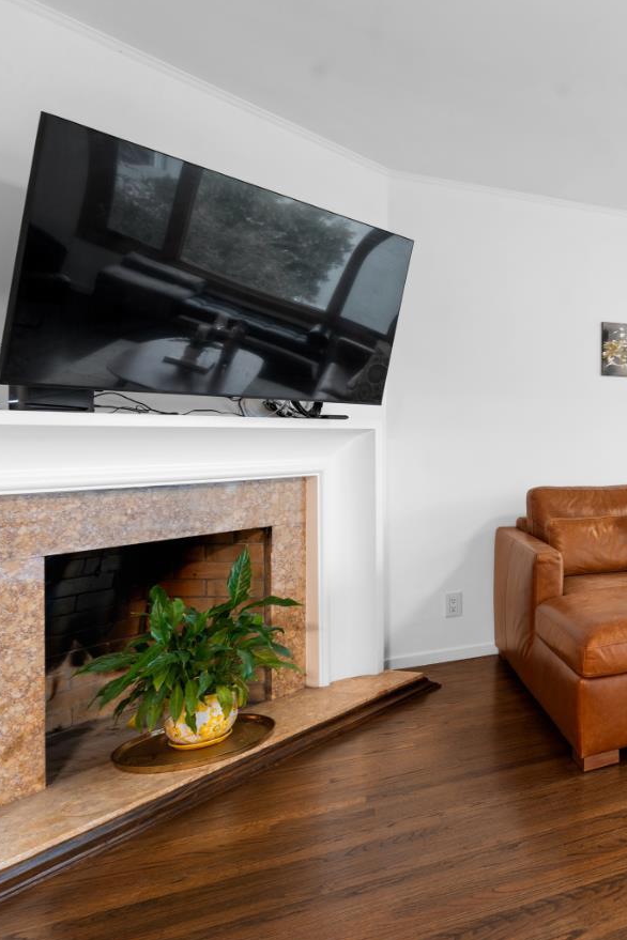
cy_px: 429
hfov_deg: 34.1
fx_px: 758
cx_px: 787
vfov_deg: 63.5
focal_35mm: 29
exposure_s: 13
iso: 100
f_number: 8
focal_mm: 17
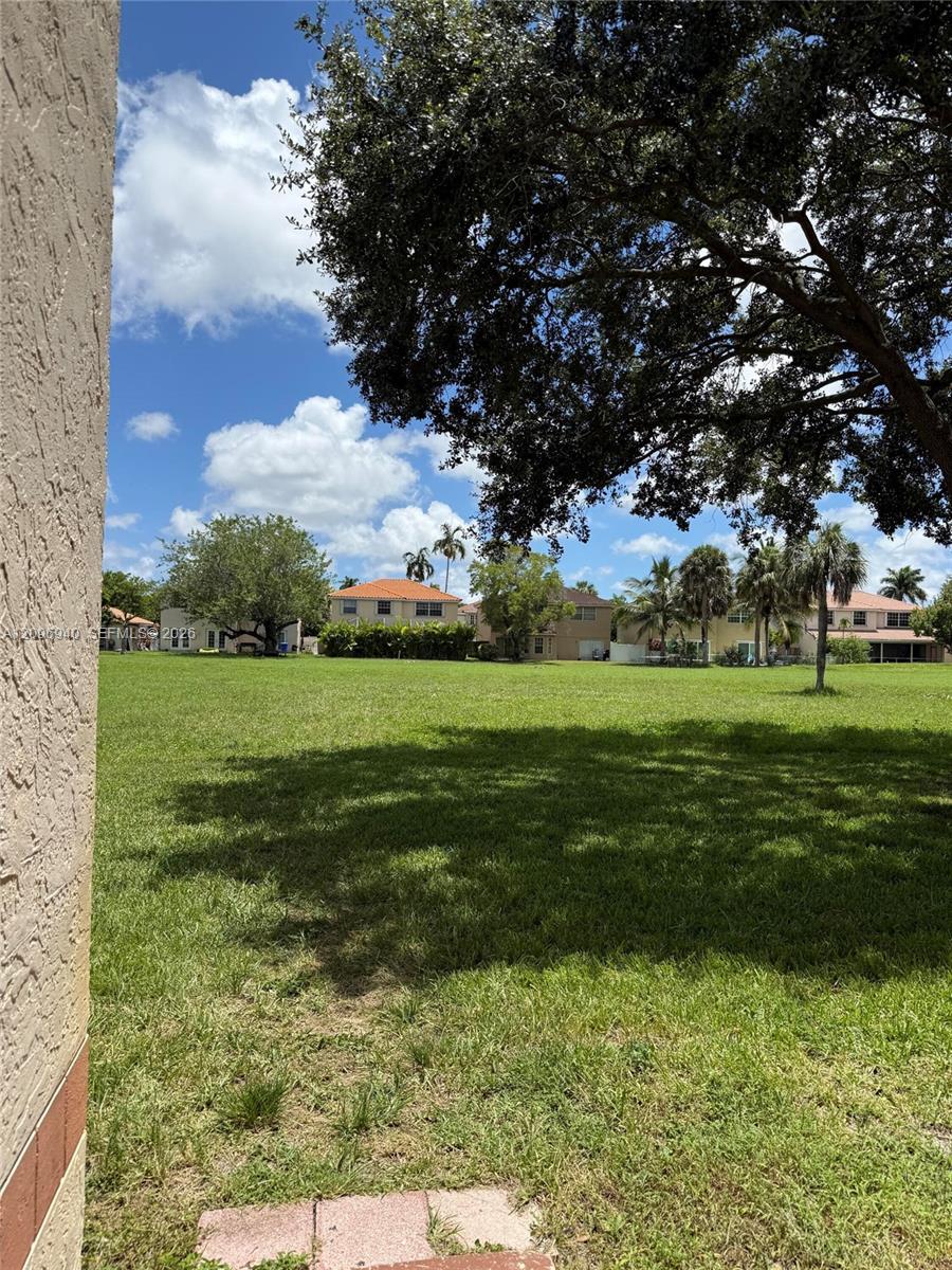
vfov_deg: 71.6
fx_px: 880
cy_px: 635
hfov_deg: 56.8
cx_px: 476
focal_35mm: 24
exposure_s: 1/4673
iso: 80
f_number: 1.78
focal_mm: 6.76
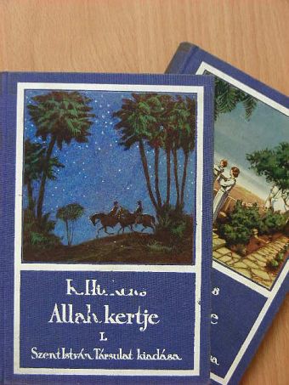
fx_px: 879
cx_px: 144
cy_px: 192
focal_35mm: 79
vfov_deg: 24.7
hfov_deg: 18.7
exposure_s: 1/24.6
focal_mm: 13.2
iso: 100
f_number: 3.5
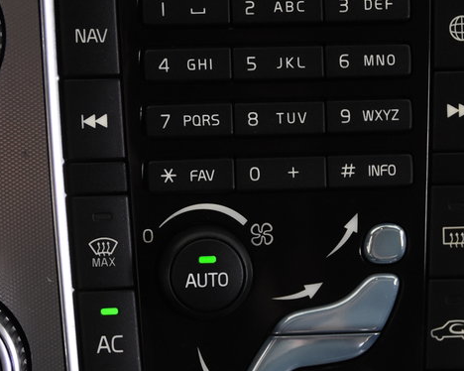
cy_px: 240
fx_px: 2114
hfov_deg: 12.5
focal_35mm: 154
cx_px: 322
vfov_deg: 10.0
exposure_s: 1/60
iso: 2000
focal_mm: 40
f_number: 3.5
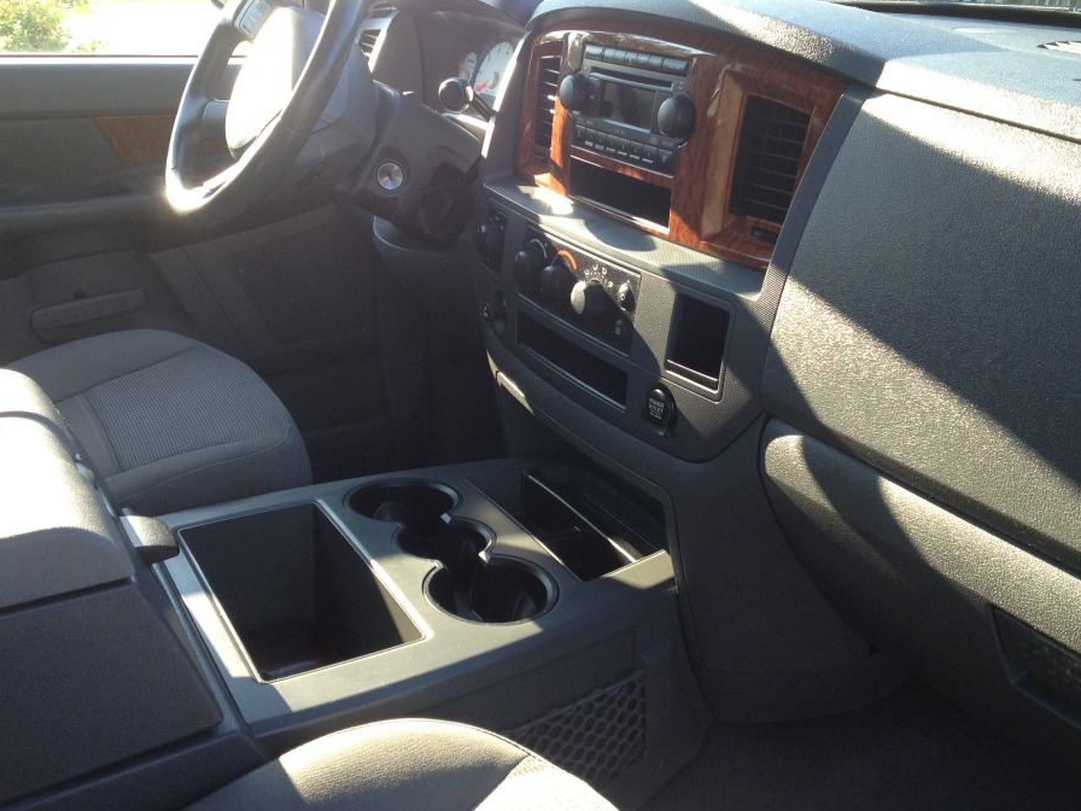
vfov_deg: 36.0
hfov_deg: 46.8
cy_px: 418
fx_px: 1249
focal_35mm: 40
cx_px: 563
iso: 80
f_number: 2.4
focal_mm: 4.3
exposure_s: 1/120
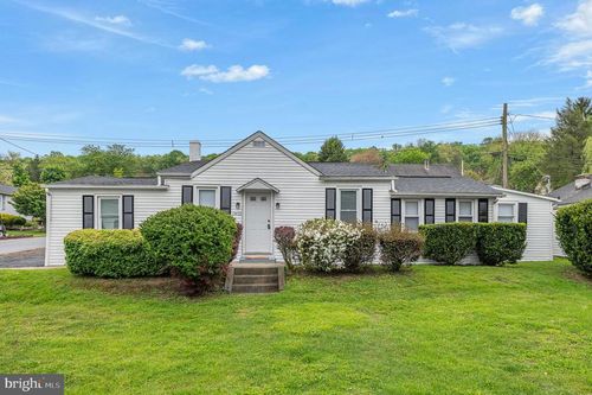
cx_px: 296
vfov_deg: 57.2
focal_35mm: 22
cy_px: 198
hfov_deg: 78.6
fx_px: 362
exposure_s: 1/250
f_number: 5.6
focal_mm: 22
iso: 180
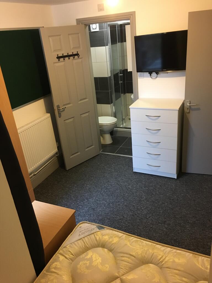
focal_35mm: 29
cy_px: 142
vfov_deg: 61.7
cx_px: 106
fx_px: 237
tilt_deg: -23.8
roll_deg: +5.6
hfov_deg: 48.2
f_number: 2.2
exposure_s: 1/25
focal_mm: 4.15
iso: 200
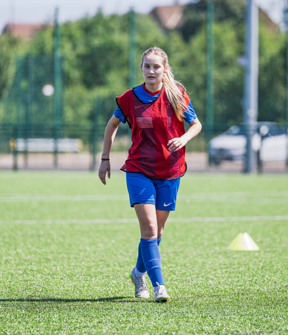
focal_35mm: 328
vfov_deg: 5.7
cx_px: 174
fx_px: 3347
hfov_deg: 4.9
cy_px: 134
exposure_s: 1/640
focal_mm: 200
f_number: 2.8
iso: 80
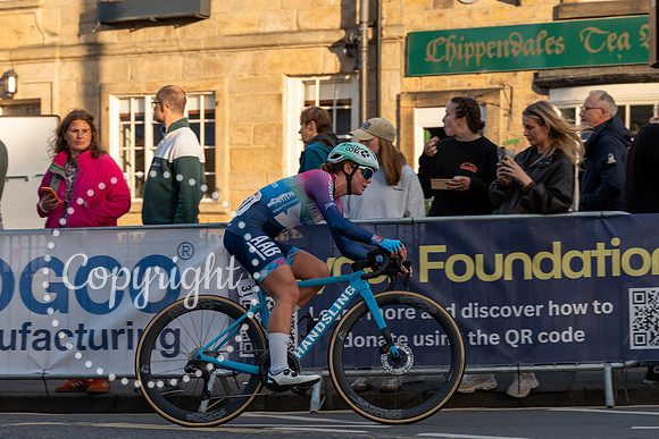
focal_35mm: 101
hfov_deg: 20.2
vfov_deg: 13.6
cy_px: 220
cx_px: 330
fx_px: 1849
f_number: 5
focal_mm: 101
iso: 640
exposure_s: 1/1000
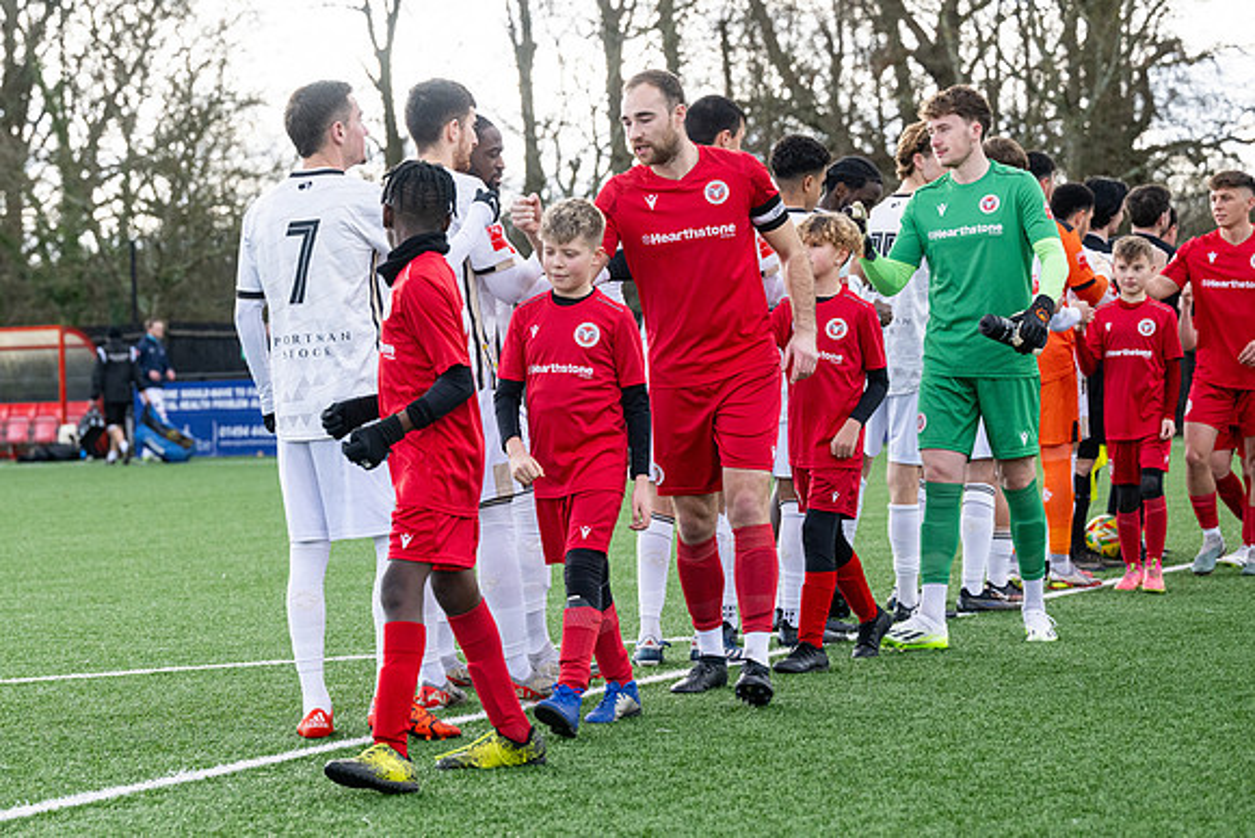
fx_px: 3473
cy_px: 413
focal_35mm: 100
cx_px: 495
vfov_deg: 13.7
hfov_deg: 20.5
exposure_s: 1/2000
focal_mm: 82
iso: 800
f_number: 4
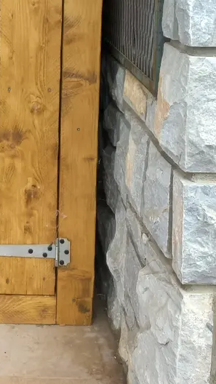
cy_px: 29
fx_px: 672
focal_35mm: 66
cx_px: -17
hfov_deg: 17.7
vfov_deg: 30.3
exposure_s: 1/174
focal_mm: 4.6
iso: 25
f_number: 1.8
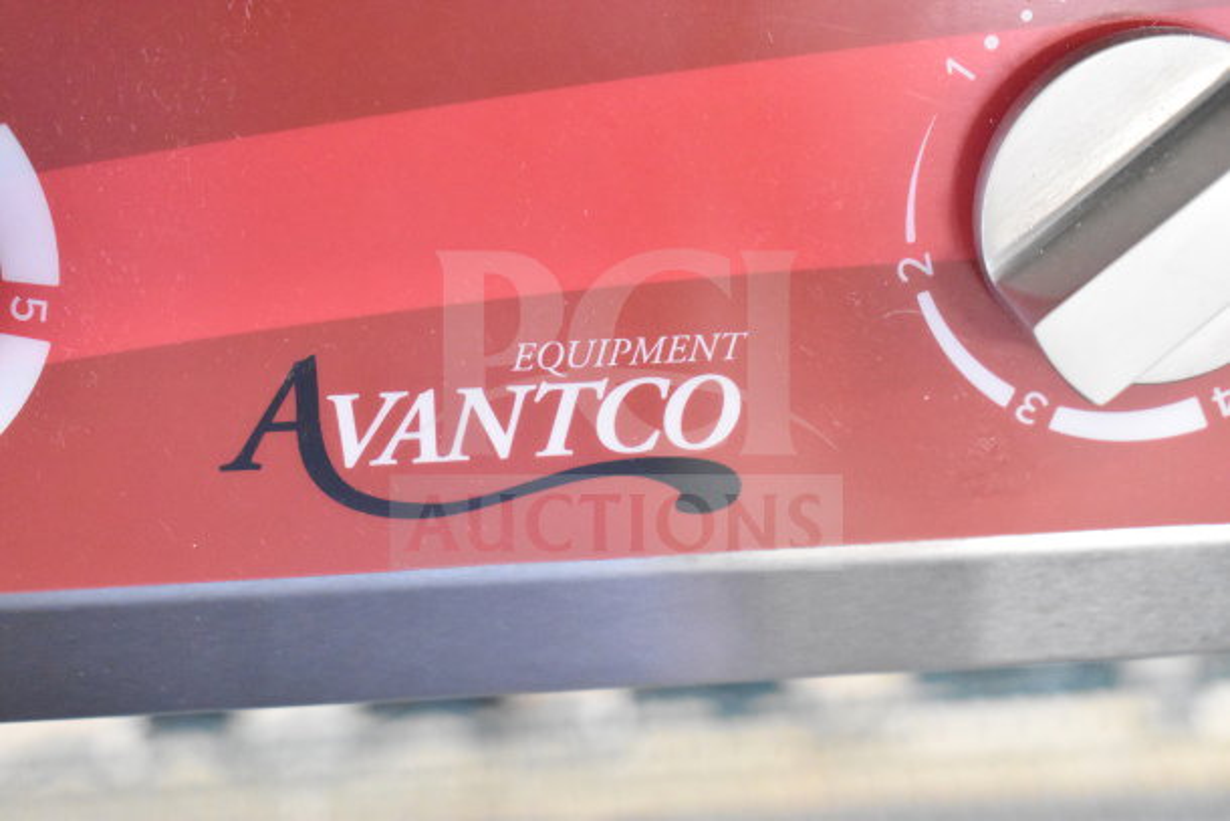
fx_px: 2460
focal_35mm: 72
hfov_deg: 28.1
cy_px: 410
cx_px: 615
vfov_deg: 18.9
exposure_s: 1/80
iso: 10000
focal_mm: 48
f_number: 5.3
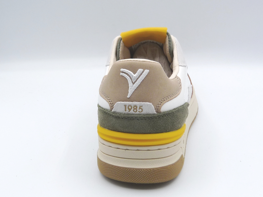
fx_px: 365
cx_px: 132
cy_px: 98
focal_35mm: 48
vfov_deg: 30.3
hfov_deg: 39.7
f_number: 5
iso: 100
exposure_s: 1/200
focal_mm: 4.8
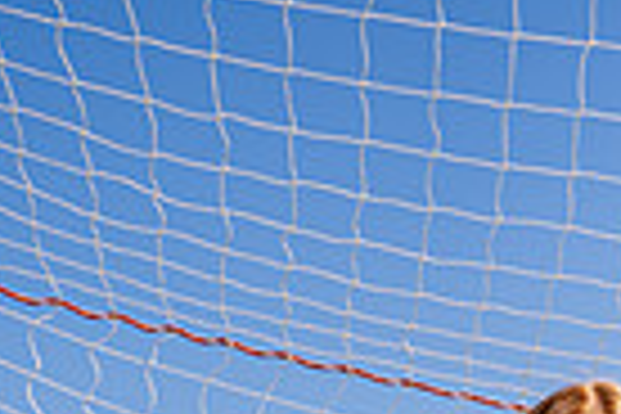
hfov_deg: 17.3
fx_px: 2018
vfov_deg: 10.2
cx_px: 518
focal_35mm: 117
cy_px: 1004
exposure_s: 1/250
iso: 100
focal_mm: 36
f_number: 7.1
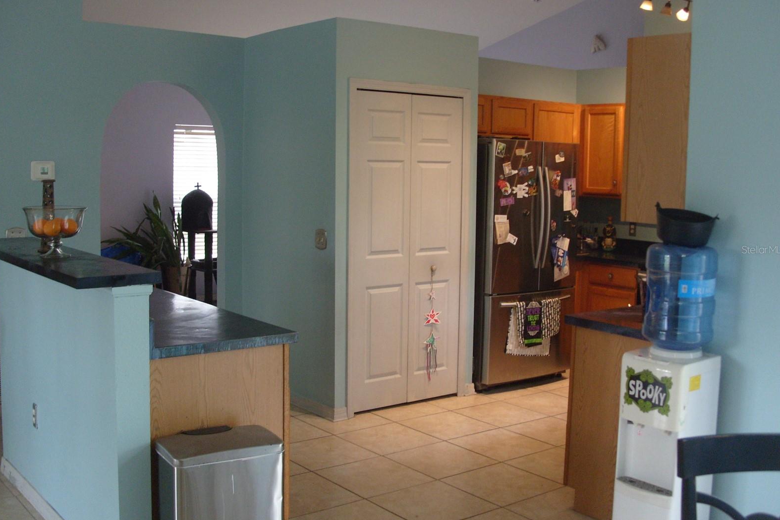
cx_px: 392
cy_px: 249
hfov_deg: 51.9
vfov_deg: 35.9
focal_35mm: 37
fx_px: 802
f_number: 2.8
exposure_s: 1/45
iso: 200
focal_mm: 7.8
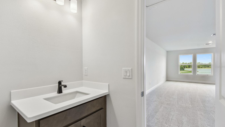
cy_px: 67
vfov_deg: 67.1
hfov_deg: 99.4
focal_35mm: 16
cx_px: 113
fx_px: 95
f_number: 7.1
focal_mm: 10
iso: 100
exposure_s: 1/10
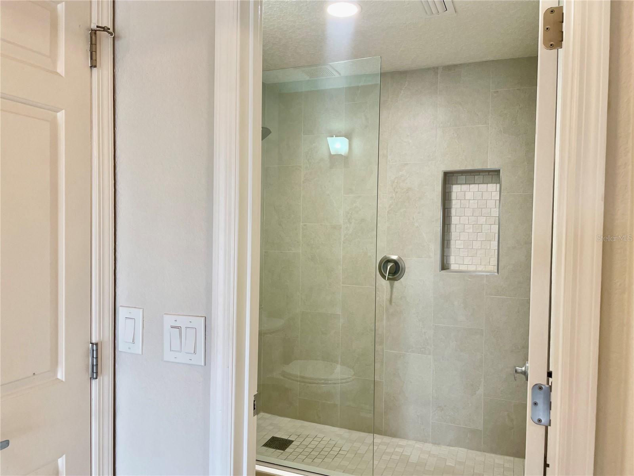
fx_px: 476
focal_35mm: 26
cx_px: 317
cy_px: 238
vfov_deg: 53.1
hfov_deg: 67.3
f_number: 1.6
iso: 64
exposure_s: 1/60
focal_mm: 4.2
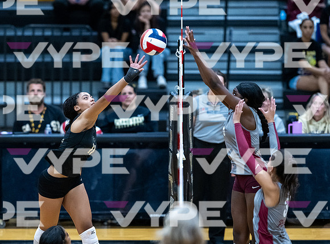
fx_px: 3150
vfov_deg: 4.4
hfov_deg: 6.0
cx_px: 115
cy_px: 137
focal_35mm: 332
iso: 3200
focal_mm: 200
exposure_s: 1/1600
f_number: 2
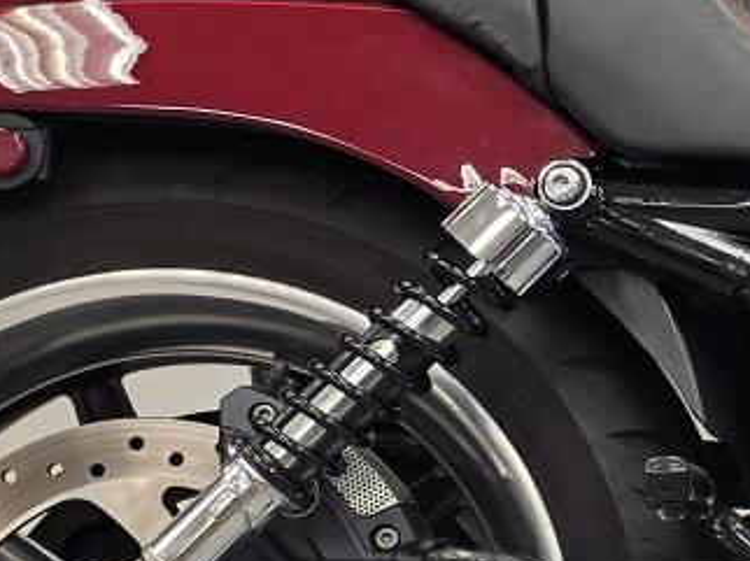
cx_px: 1388
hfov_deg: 12.5
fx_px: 3096
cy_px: 347
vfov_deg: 10.4
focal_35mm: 143
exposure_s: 1/120
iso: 125
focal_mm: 6.25
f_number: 1.7
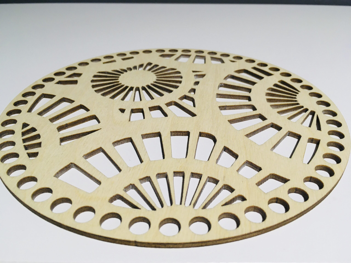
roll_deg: -1.4
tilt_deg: -35.0
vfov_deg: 48.2
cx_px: 176
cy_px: 132
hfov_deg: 61.7
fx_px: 294
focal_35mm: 29
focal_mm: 4.15
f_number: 2.2
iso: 100
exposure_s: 1/33
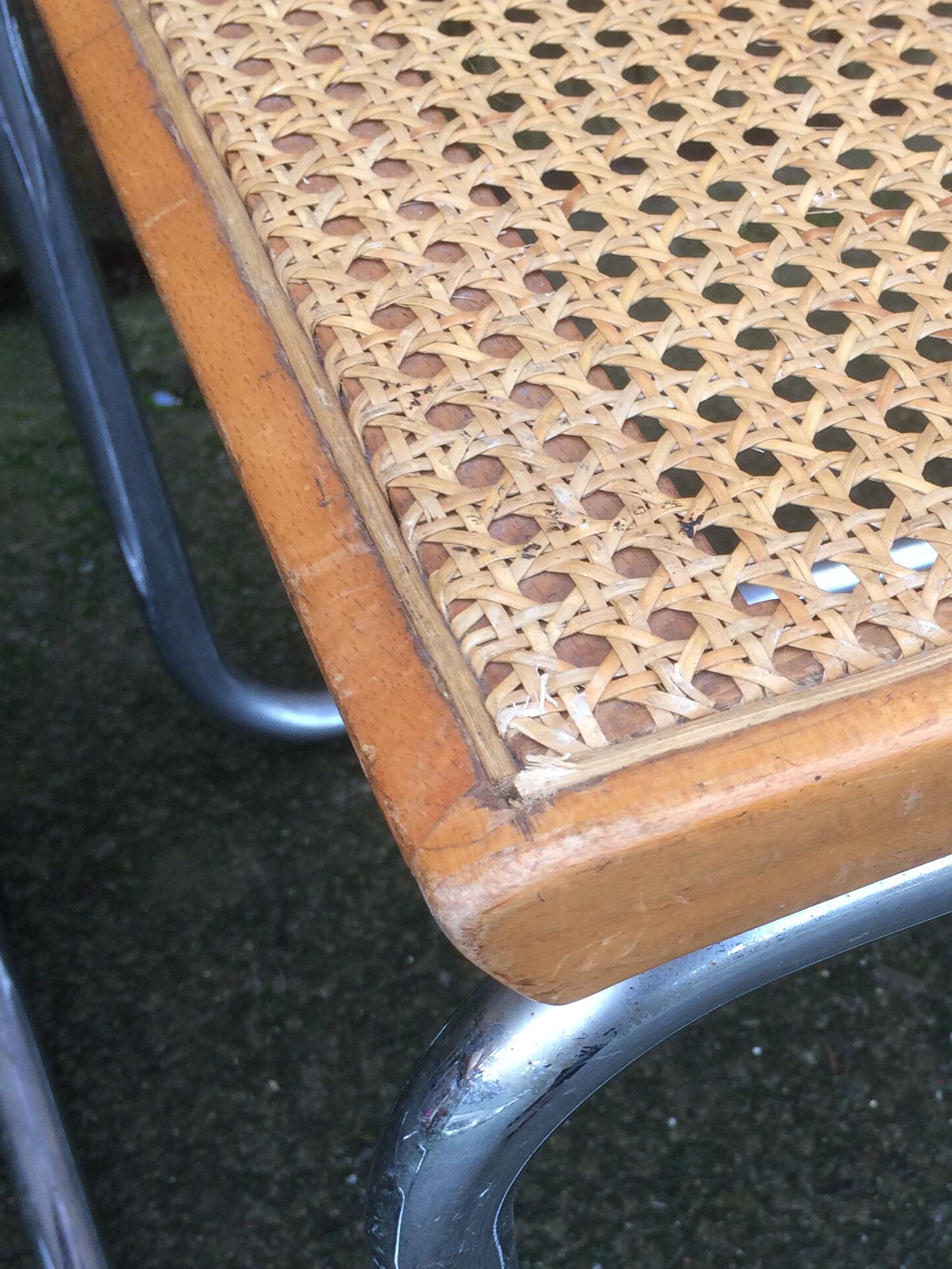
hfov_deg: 28.8
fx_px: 1797
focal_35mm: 49
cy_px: 834
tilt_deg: -52.5
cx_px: 800
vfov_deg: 38.5
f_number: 2.2
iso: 50
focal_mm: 4.15
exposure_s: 1/100
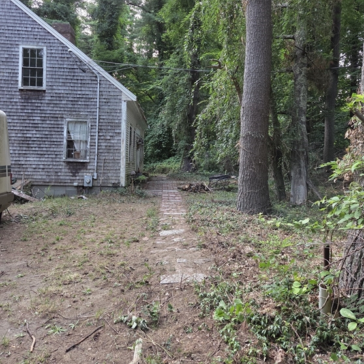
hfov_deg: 57.3
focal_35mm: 28
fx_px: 333
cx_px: 183
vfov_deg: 57.2
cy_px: 161
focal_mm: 5.4
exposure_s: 1/180
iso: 125
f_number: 1.8
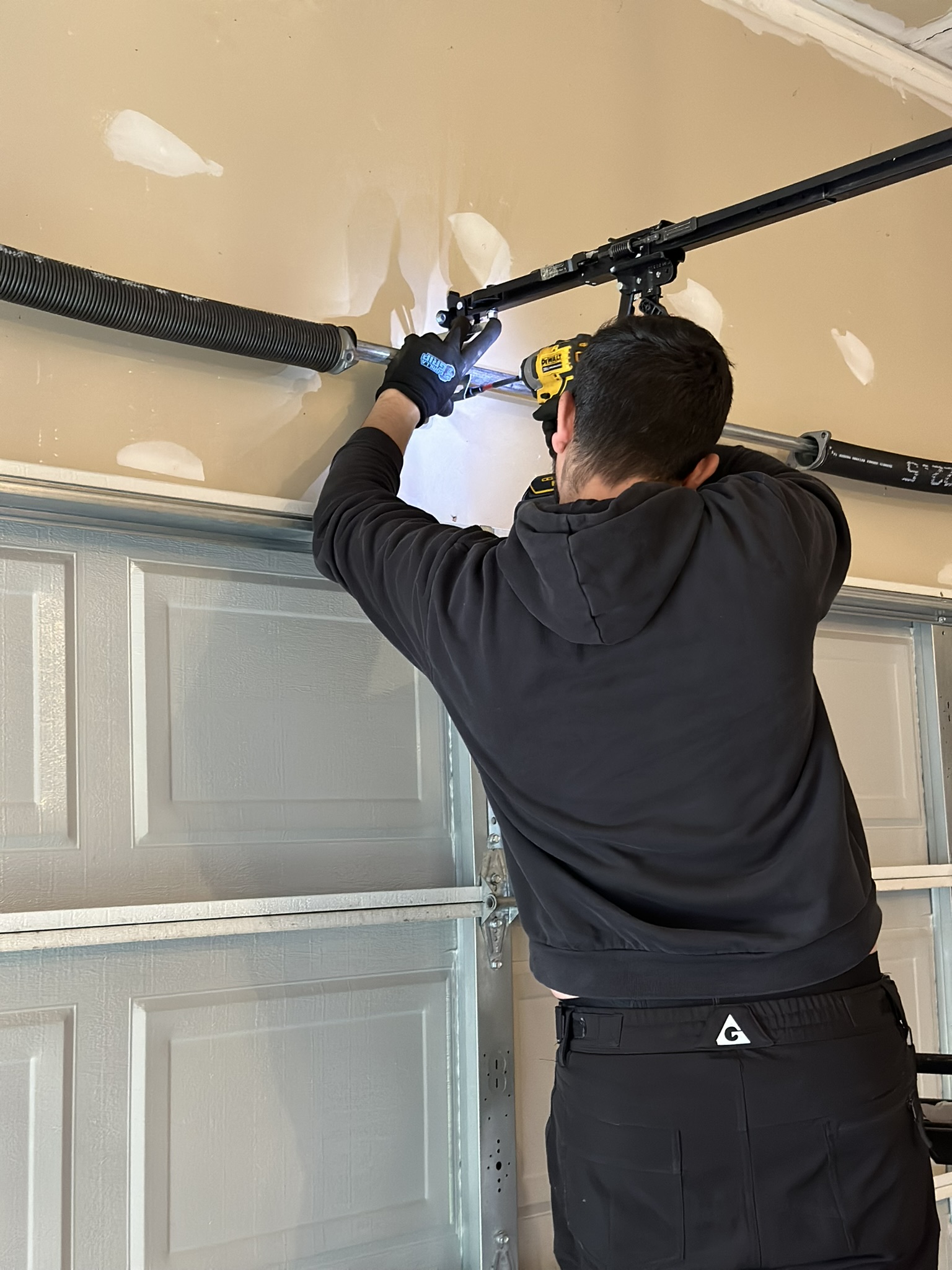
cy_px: 635
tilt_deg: +7.4
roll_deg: +1.7
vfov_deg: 39.7
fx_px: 1760
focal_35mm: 48
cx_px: 476
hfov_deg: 30.3
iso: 500
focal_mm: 6.86
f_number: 1.78
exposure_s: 1/37
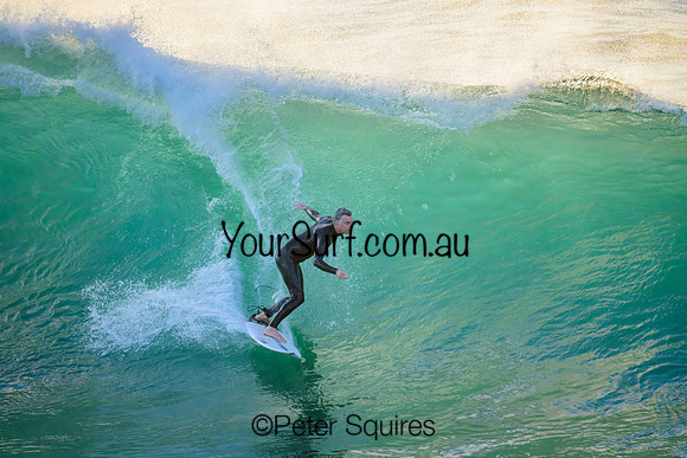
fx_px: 15270
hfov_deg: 2.6
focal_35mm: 800
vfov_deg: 1.7
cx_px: 344
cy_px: 229
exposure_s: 1/2000
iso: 1800
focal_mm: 800
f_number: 6.3
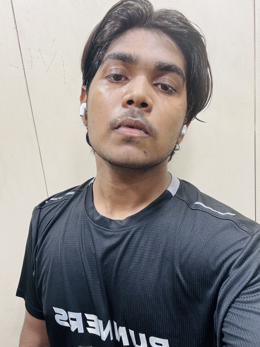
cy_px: 174
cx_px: 130
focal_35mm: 30
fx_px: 300
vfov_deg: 60.0
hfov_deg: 46.8
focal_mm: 2.69
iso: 125
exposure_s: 1/50
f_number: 1.9
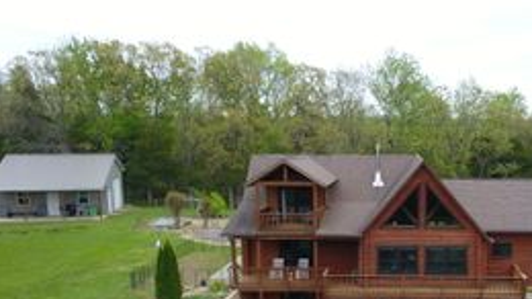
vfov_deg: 24.9
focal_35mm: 47
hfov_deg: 42.9
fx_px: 663
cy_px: 251
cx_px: 373
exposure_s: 1/400
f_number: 2.2
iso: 100
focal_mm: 4.73
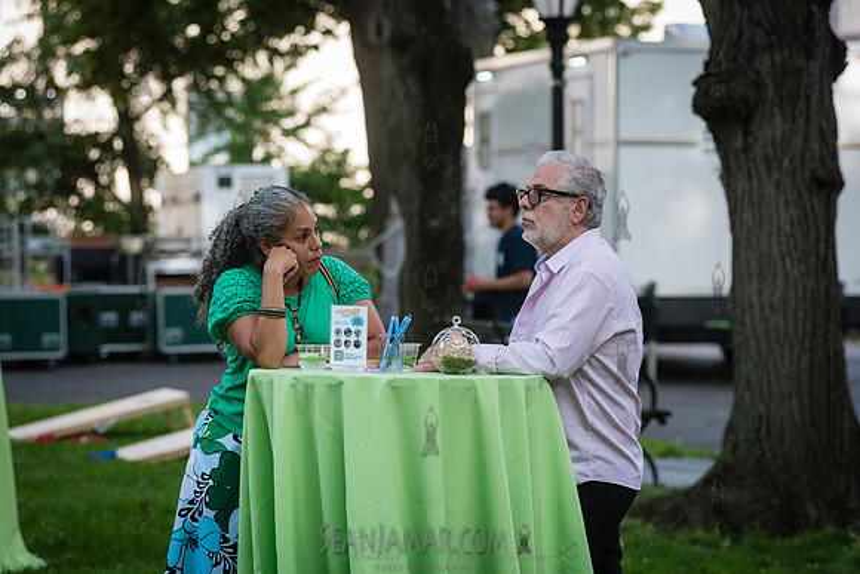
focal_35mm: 124
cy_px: 287
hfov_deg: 16.5
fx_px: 2969
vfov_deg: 11.0
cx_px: 430
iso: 1000
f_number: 4
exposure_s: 1/800
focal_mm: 105
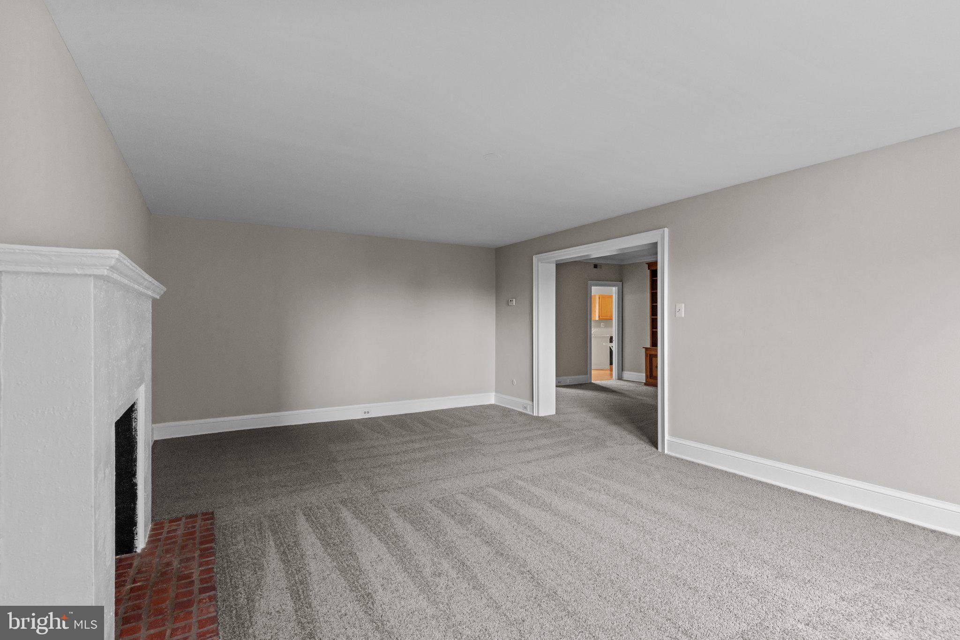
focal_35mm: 17
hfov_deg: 93.3
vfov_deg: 70.4
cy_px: 320
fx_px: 453
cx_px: 480
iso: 500
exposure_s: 1/13
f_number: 8
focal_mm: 17
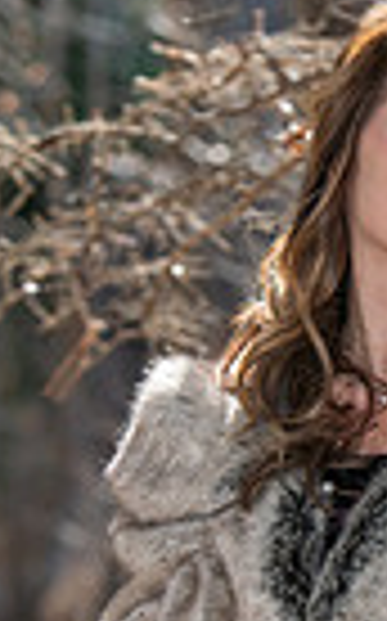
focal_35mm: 448
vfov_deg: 4.7
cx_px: 576
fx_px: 7576
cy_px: 580
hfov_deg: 2.9
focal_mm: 135
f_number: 4.5
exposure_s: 1/160
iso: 100
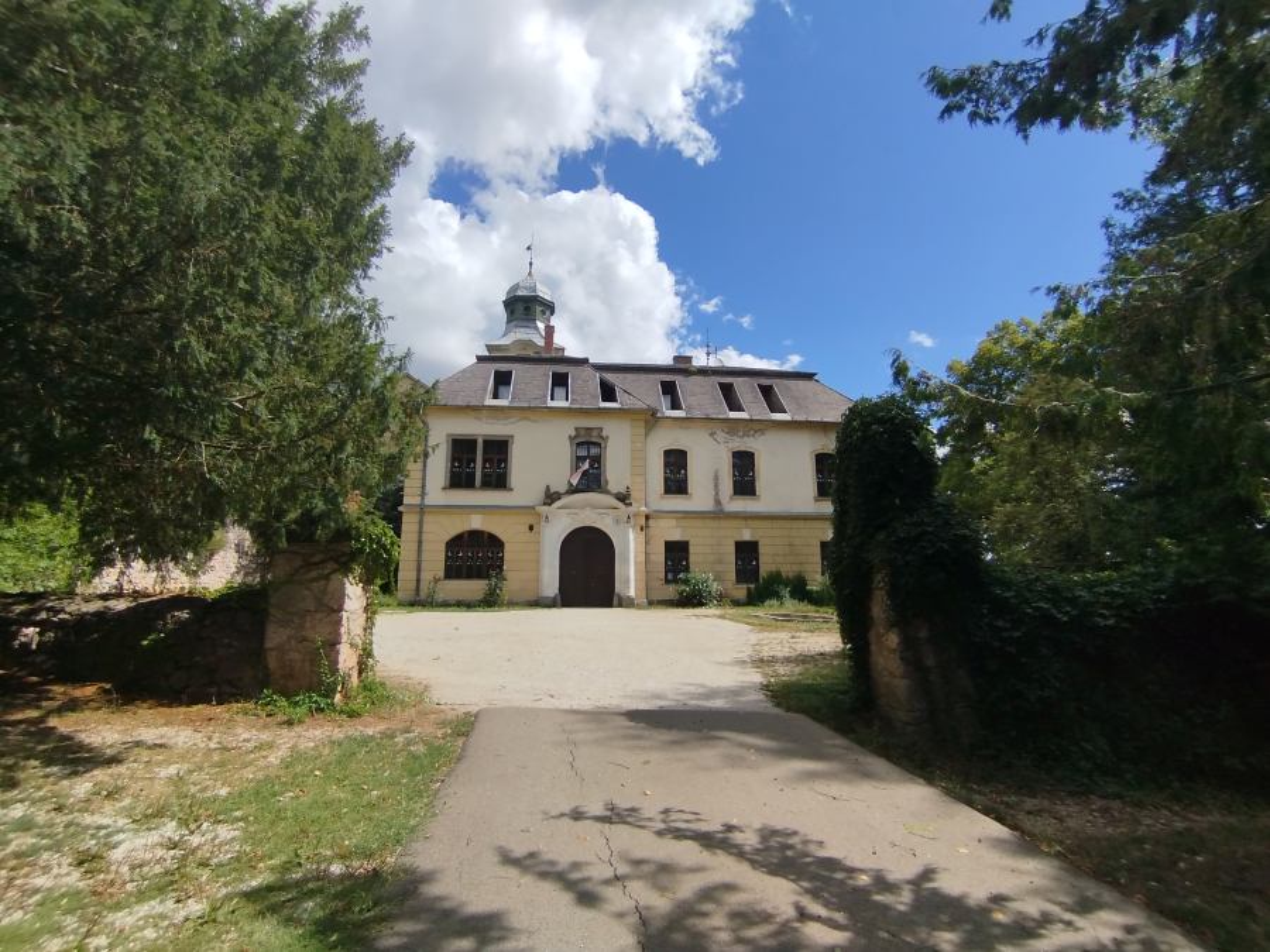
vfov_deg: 81.7
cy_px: 476
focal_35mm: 15
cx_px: 635
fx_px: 550
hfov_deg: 98.2
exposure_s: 1/2461
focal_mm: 1.65
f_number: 2.2
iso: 50
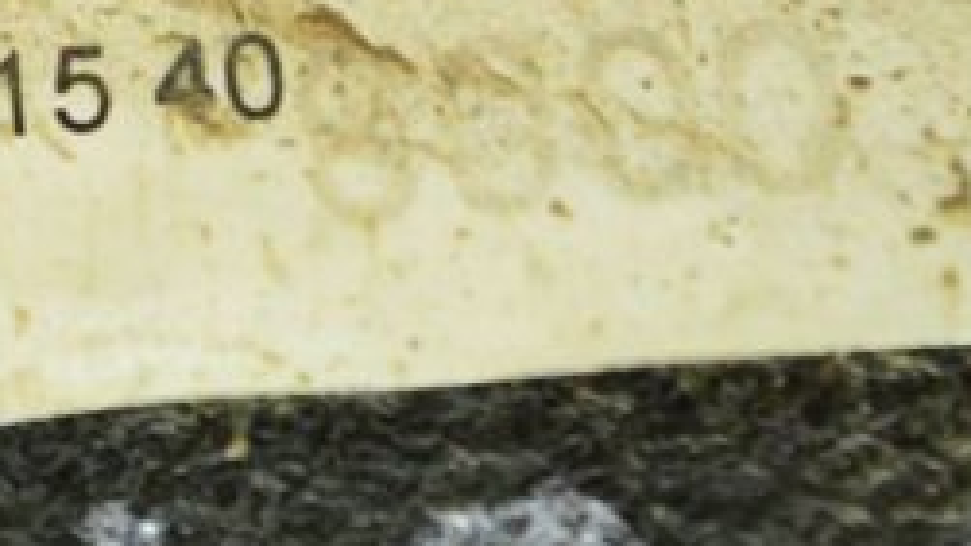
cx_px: 15
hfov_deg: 11.1
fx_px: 4942
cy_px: -168
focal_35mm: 192
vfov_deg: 6.3
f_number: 5.3
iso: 6400
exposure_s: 1/100
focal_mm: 48
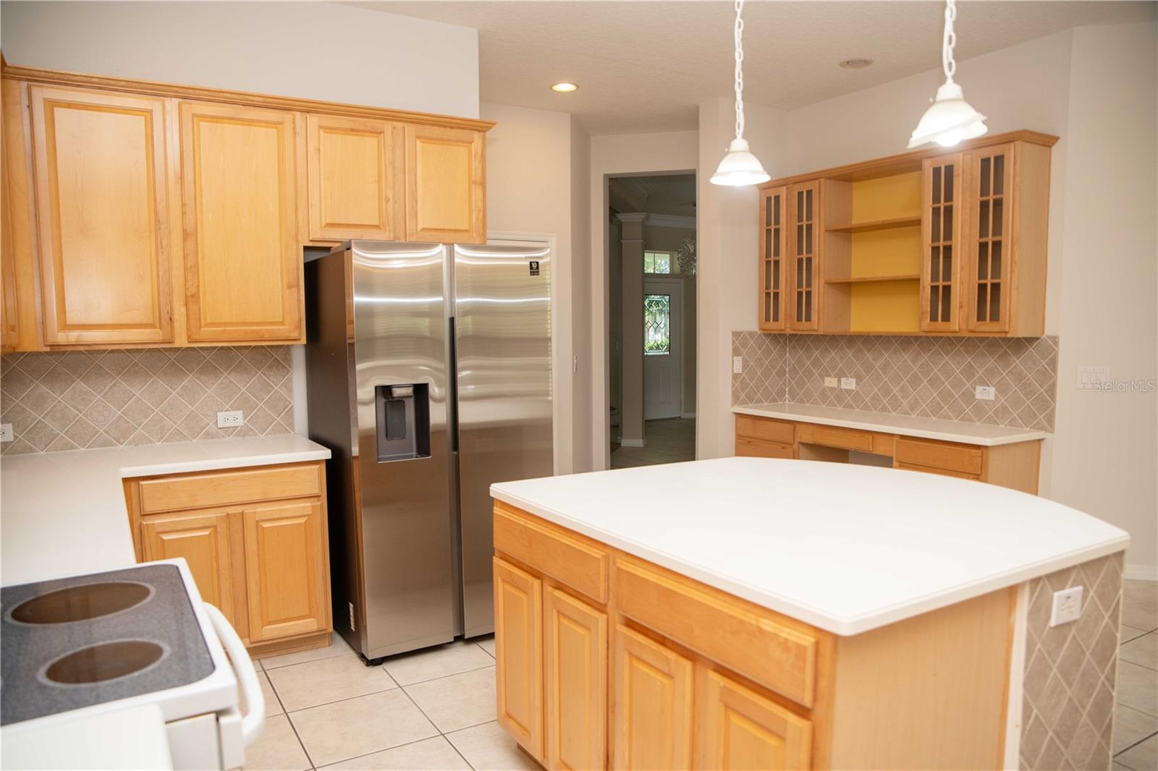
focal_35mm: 24
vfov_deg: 53.1
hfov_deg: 73.8
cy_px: 386
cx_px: 579
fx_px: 772
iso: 200
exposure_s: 1/200
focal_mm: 24
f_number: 3.5
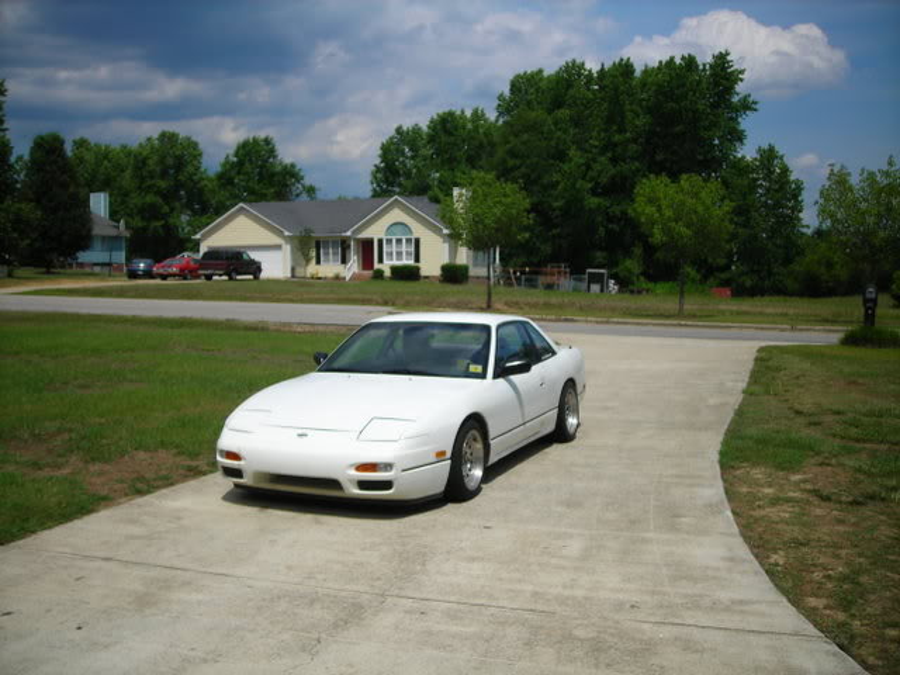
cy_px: 338
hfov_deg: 49.0
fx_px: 988
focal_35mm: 38
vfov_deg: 37.7
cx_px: 450
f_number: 6.4
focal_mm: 6.3
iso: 50
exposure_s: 1/387
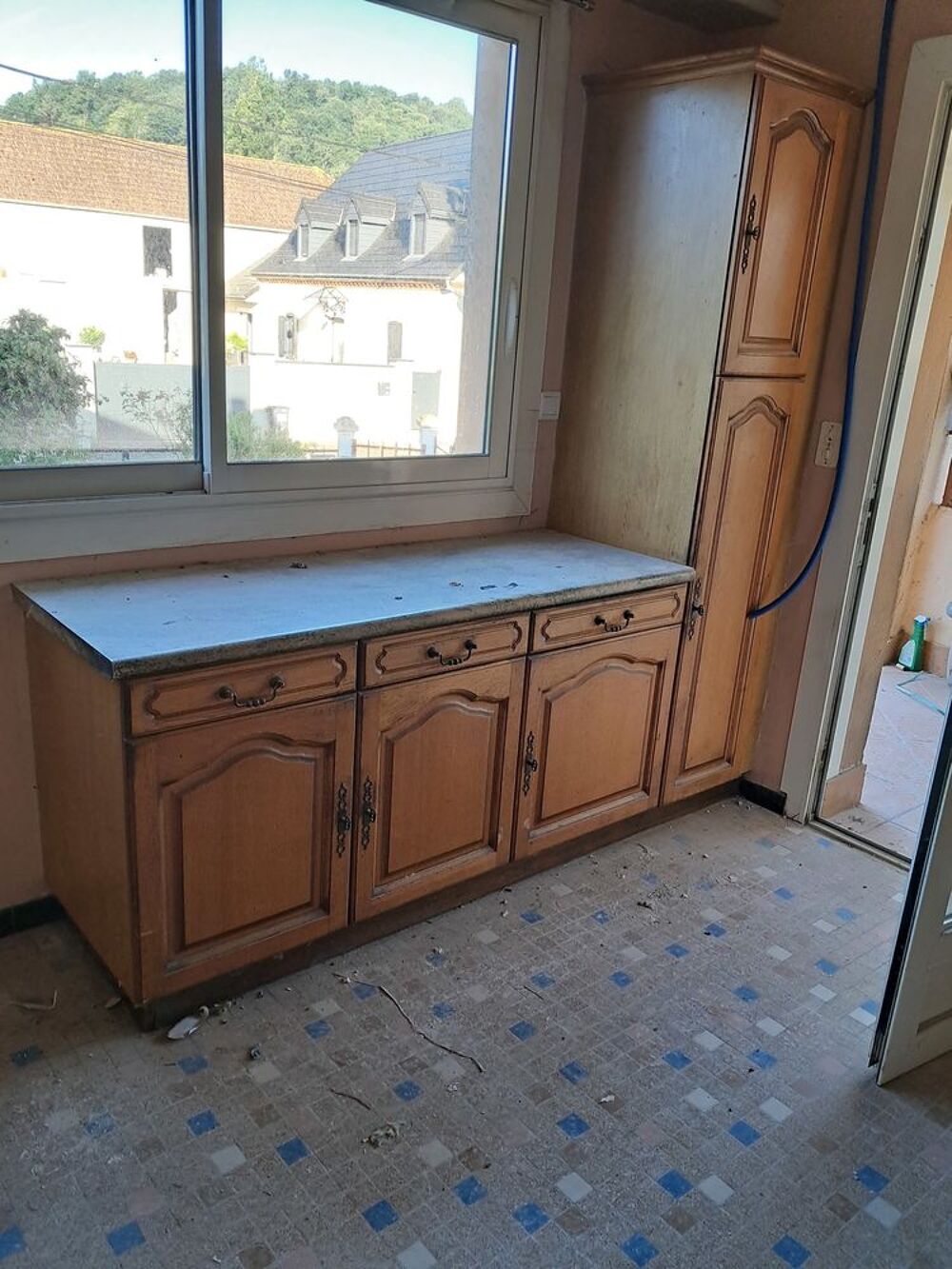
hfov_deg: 51.4
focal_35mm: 27
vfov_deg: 65.3
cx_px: 476
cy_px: 634
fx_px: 990
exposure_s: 1/60
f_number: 1.8
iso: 64
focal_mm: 4
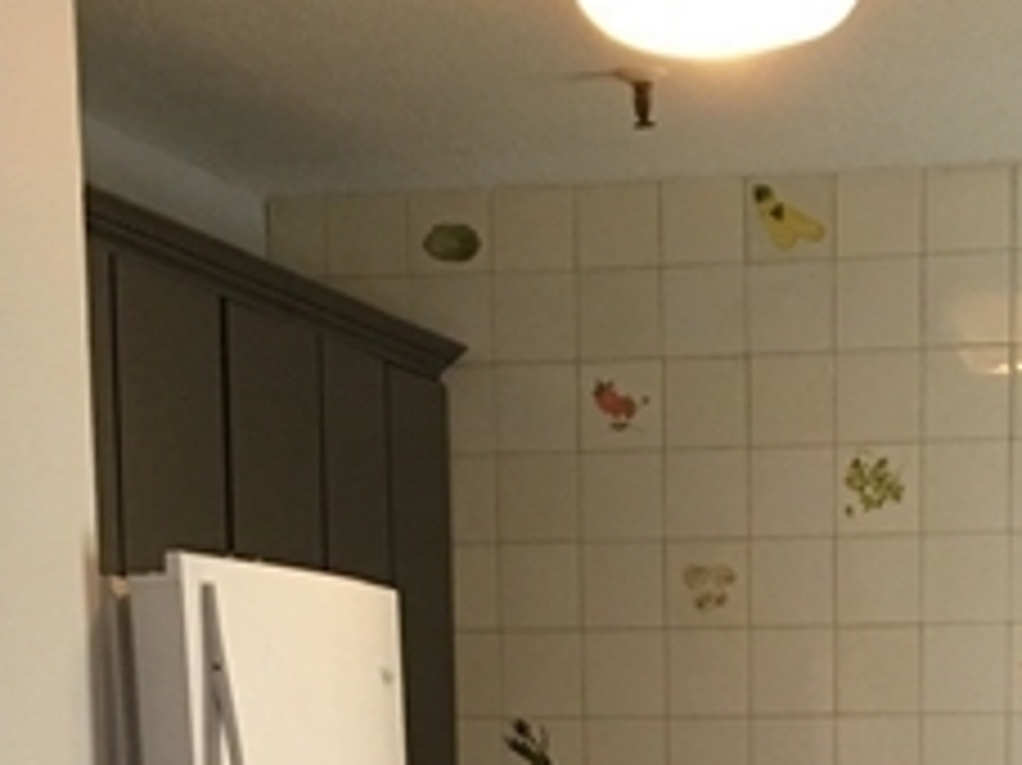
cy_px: 1220
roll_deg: +1.1
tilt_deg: -10.4
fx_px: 2892
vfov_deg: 13.9
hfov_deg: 19.9
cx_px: 747
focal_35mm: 98
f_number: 2.2
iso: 100
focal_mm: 4.15
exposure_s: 1/30
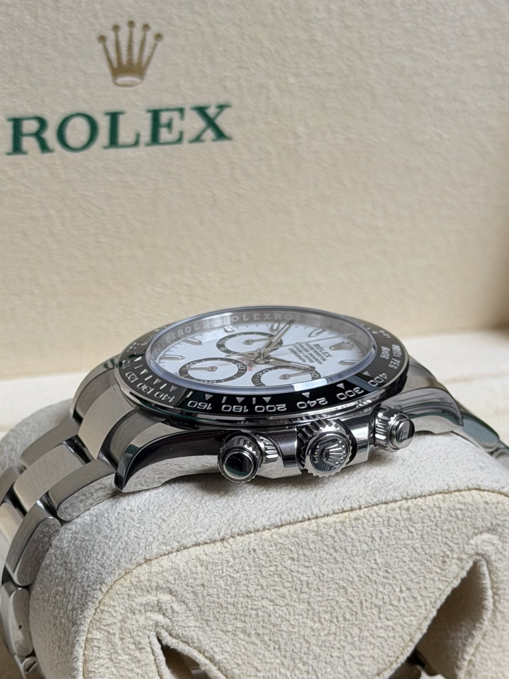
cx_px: 253
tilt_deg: -18.6
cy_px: 444
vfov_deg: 25.9
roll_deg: -0.7
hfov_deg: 19.6
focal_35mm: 75
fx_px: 1470
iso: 64
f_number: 1.78
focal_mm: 6.76
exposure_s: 1/405
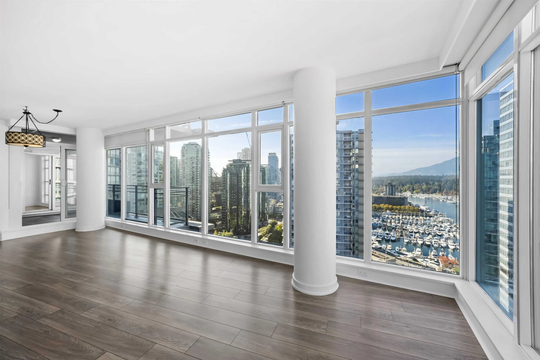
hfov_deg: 106.3
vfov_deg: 83.3
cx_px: 270
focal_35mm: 14
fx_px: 202
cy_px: 180
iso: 250
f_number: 9
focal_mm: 9
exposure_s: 1/20
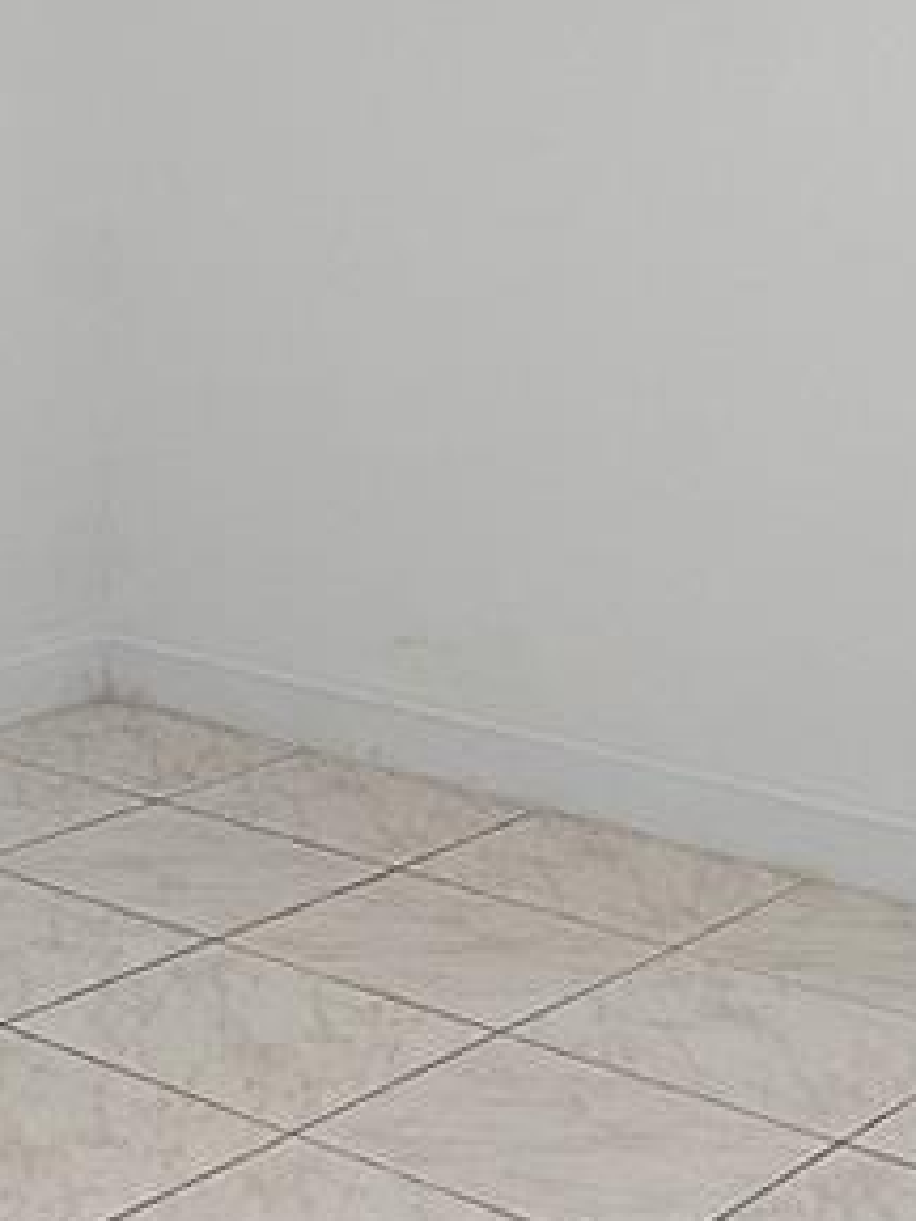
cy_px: -89
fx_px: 2823
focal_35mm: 80
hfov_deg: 17.4
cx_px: -250
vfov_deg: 23.1
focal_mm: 10
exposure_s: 1/3
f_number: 11
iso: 160
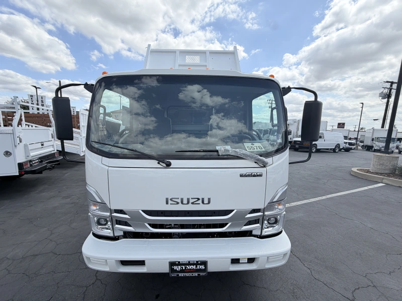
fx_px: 163
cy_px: 150
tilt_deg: -9.8
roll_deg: -2.3
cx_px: 201
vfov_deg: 85.7
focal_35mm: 14
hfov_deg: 102.1
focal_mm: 2.22
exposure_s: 1/770
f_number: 2.2
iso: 20
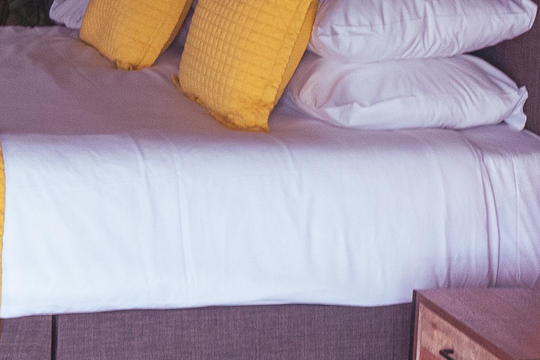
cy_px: 35
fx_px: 2070
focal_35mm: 138
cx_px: 131
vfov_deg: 9.9
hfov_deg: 14.8
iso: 2000
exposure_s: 1/40
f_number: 13
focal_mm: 35
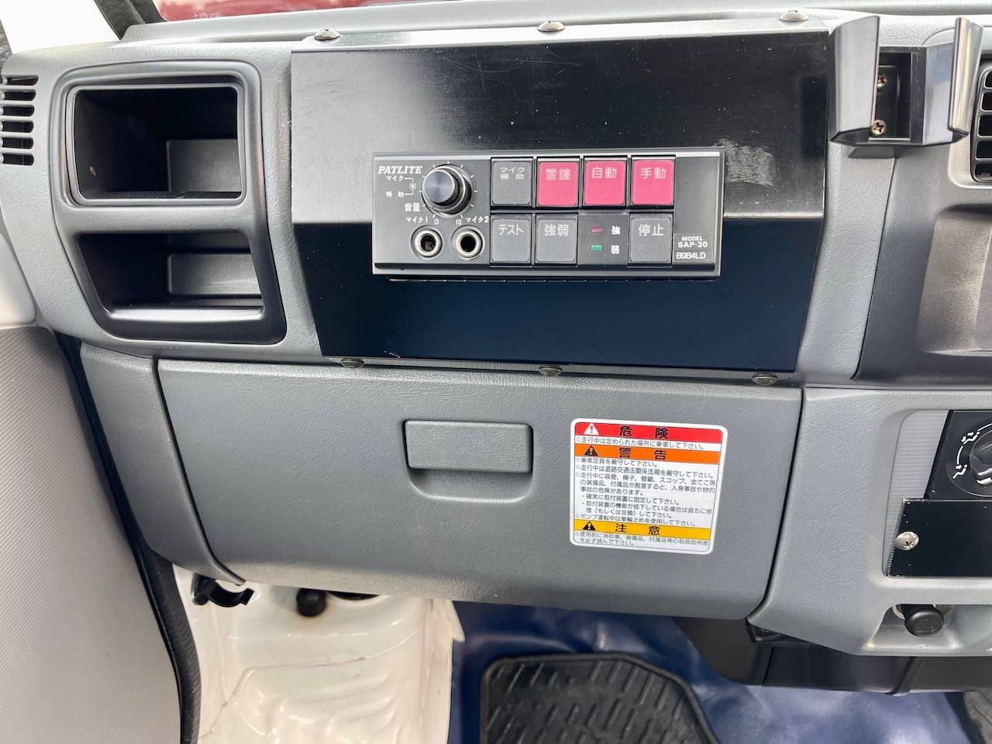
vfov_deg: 54.9
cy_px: 372
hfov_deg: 69.4
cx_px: 496
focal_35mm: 25
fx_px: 716
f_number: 1.6
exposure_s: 1/121
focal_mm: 5.1
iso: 125
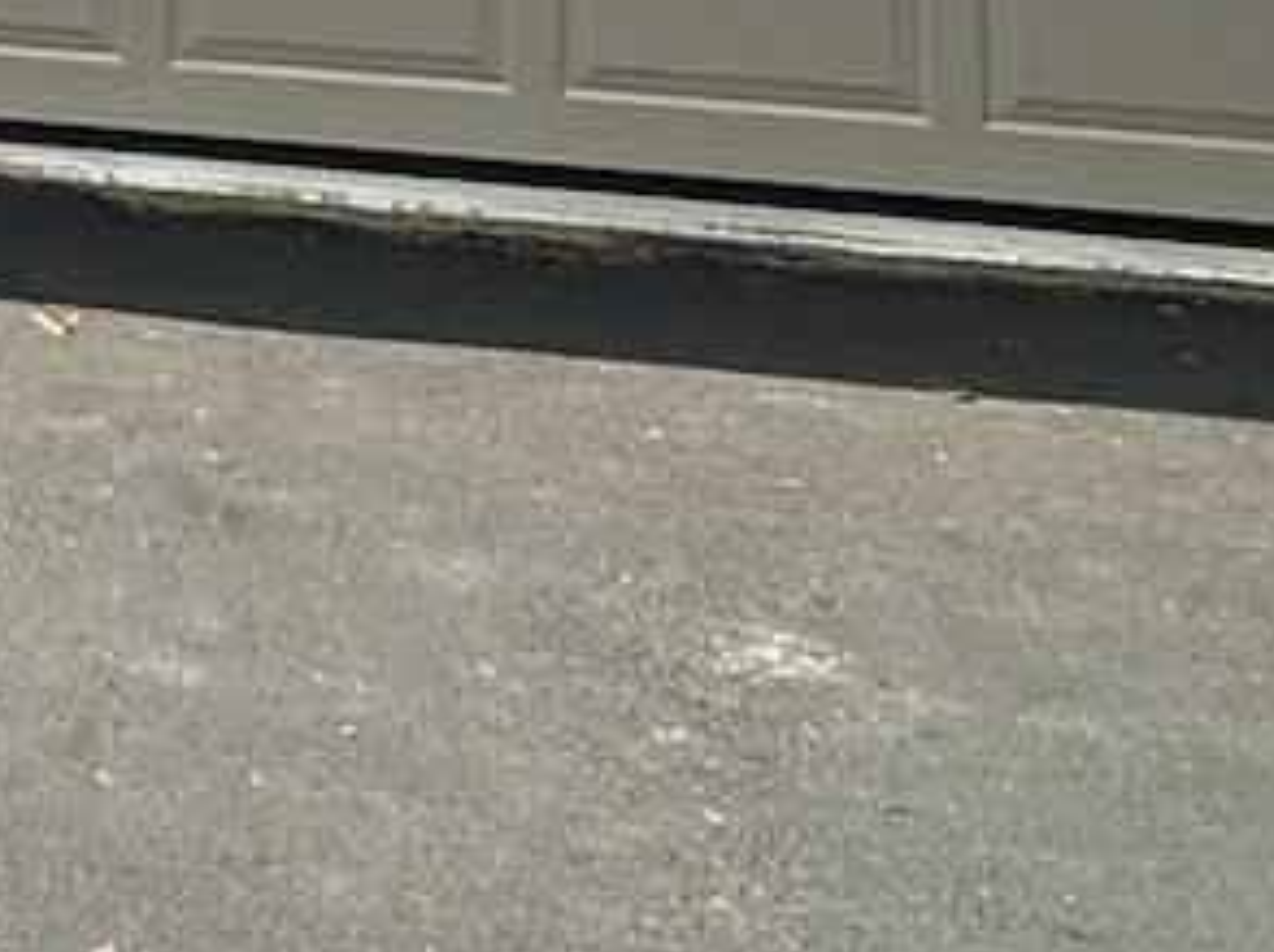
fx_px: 3602
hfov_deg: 15.8
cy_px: -739
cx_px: -1278
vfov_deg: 13.6
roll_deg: -2.2
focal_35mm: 98
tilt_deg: +5.0
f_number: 2.2
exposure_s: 1/473
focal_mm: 2.22
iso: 40
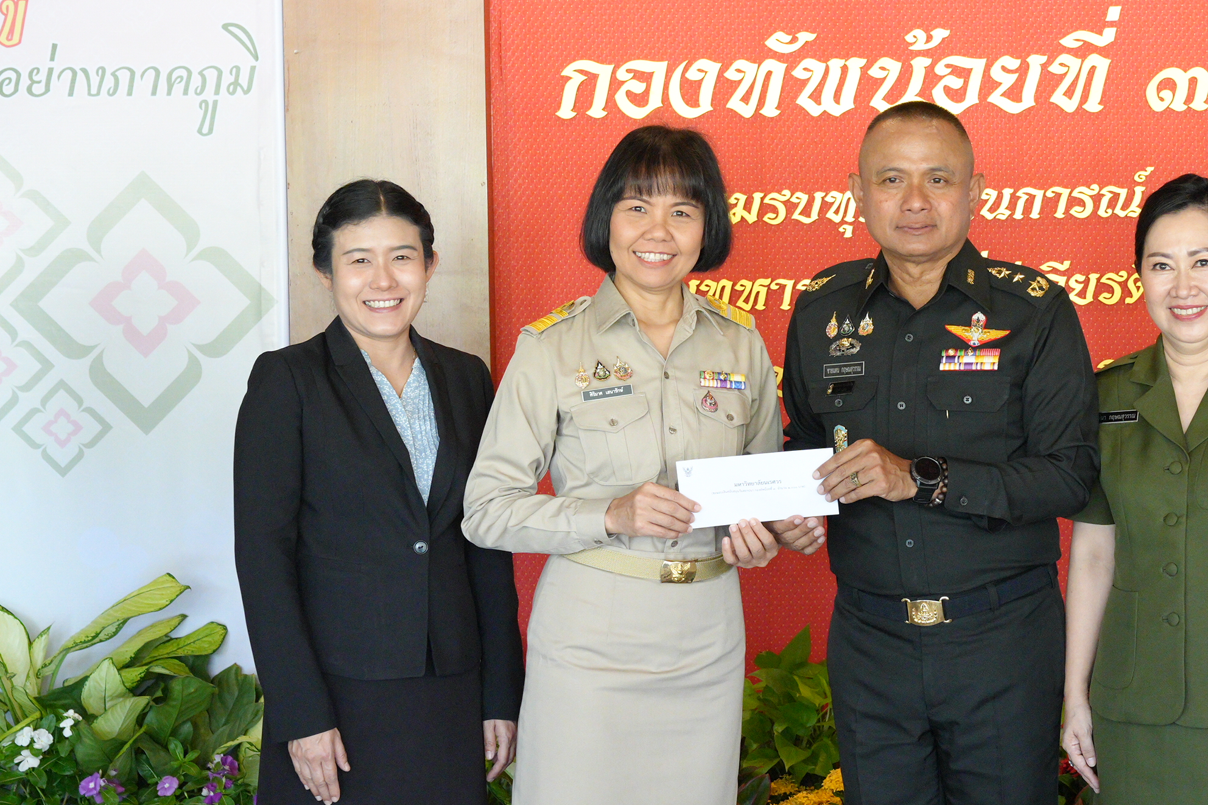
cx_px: 980
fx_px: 2785
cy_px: 358
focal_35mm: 83
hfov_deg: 24.1
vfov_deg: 16.5
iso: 5000
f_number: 5
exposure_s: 1/160
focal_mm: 47
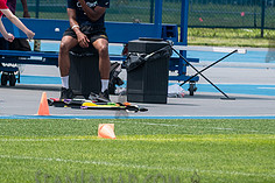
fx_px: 5145
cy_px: 14
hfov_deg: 3.1
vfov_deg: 2.0
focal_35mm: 674
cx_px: 14
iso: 160
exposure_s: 1/1250
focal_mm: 200
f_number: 5
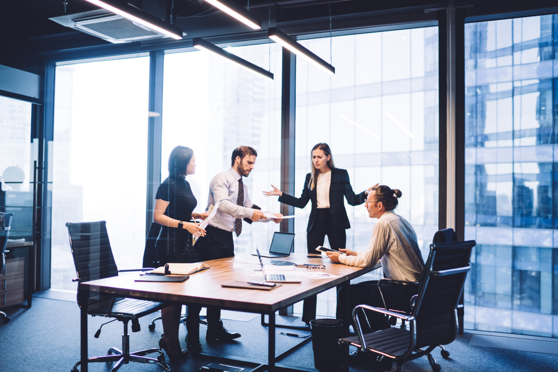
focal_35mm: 35
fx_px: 542
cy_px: 186
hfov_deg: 54.4
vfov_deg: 37.9
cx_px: 279
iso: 400
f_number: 1.6
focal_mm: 35
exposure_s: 1/500
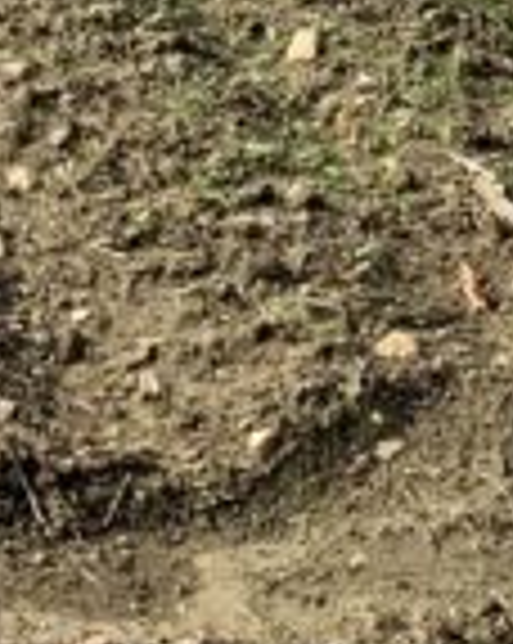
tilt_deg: -9.3
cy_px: -748
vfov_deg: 9.7
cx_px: -18
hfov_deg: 8.4
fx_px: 3461
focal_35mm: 182
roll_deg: -1.2
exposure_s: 1/2364
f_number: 1.8
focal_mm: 4.25
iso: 25
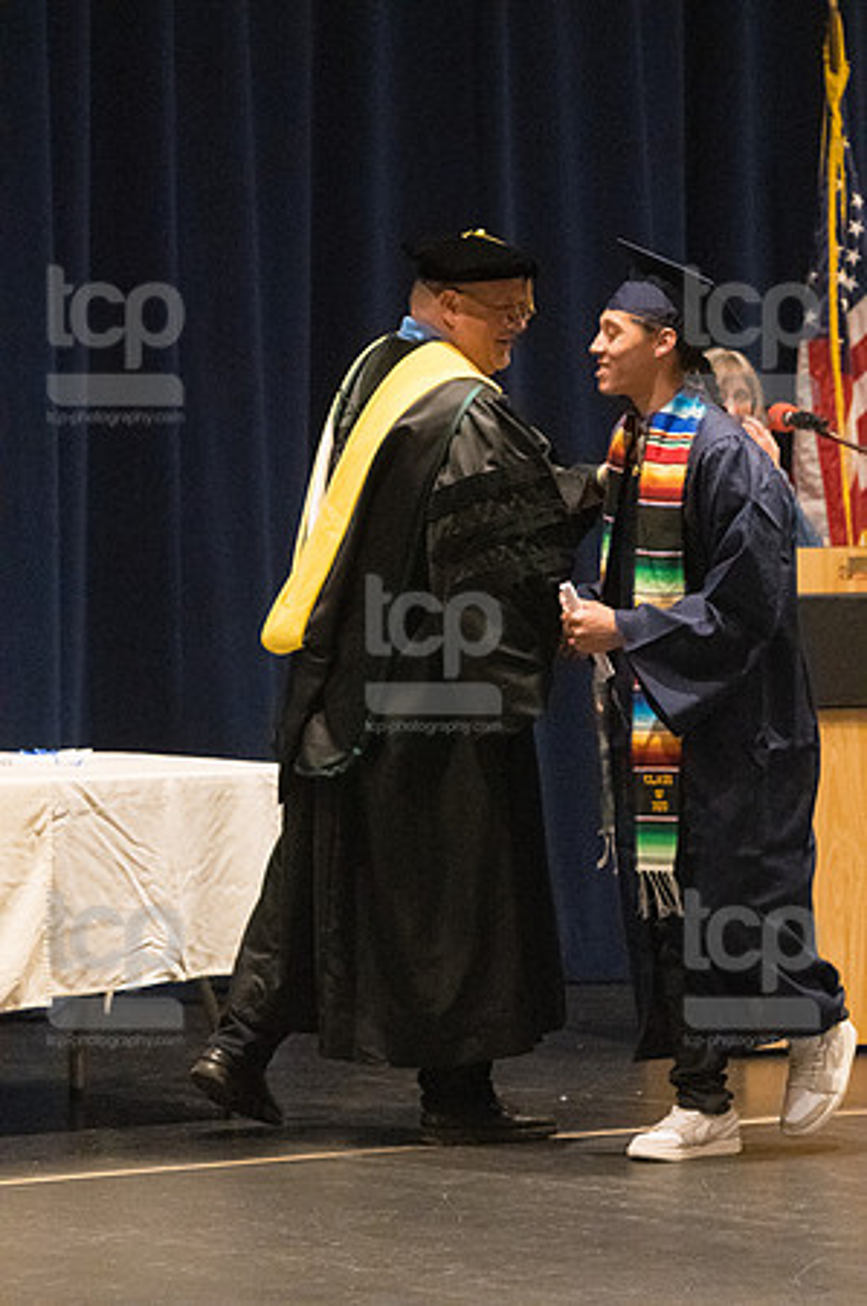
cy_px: 653
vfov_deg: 8.6
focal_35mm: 240
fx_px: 8689
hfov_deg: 5.7
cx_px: 434
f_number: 4.5
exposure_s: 1/250
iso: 8000
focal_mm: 160
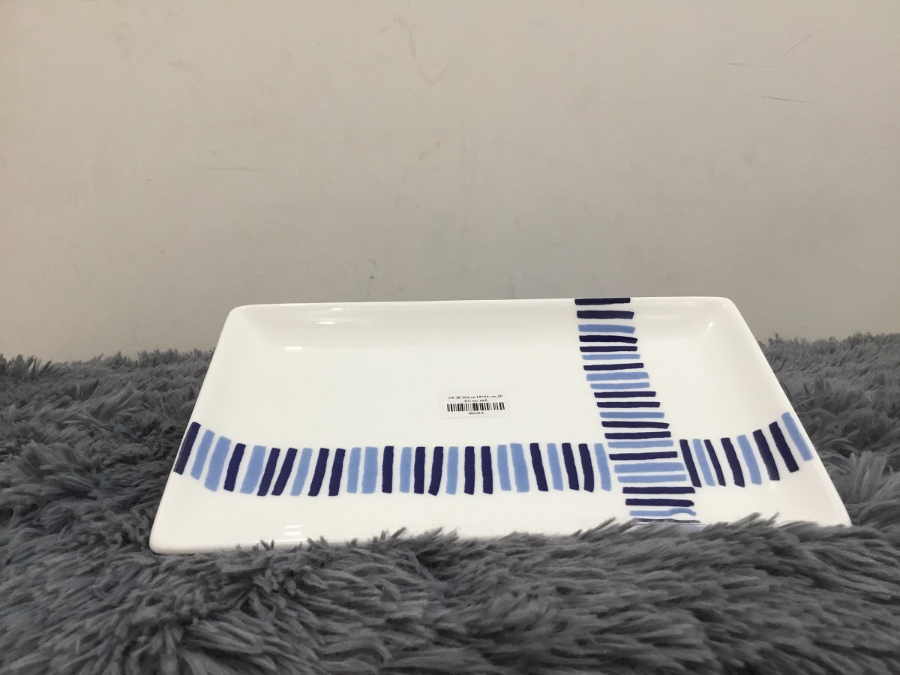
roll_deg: -0.2
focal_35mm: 31
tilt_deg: -6.8
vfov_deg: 45.4
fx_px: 806
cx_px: 450
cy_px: 338
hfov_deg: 58.4
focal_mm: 3.3
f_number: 2.4
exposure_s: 1/33
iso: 32
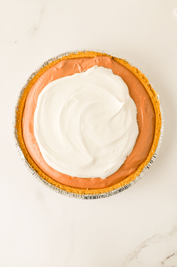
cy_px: 134
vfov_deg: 39.6
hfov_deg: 27.0
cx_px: 88
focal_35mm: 50
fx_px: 369
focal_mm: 50
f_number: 4
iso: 160
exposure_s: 1/160
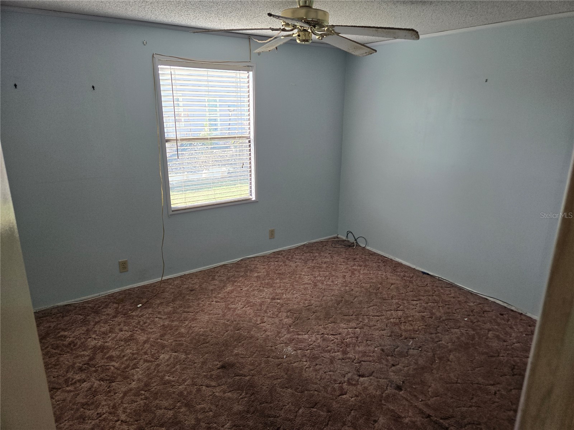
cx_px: 287
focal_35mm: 23
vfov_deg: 58.9
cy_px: 215
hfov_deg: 73.9
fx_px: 381
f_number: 1.8
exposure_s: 1/180
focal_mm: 5.4
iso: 200
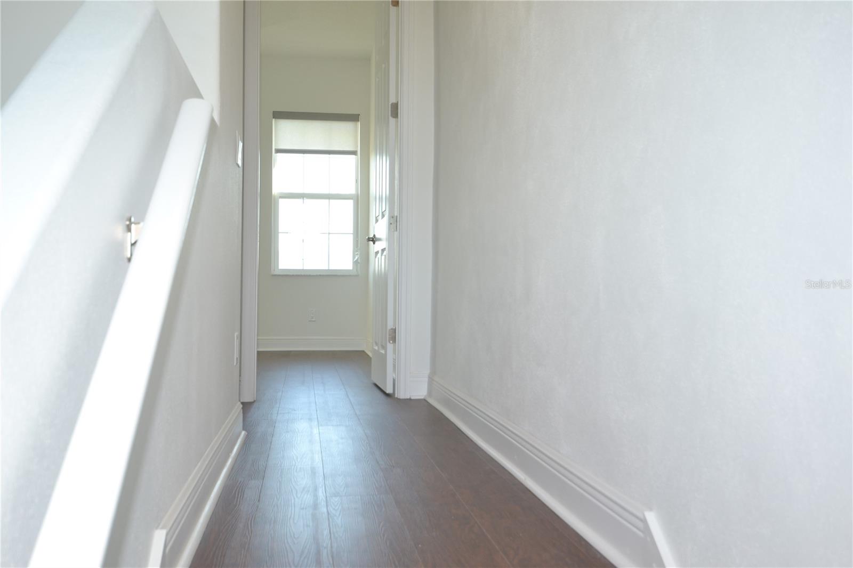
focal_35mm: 33
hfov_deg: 57.2
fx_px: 782
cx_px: 426
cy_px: 284
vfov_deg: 40.0
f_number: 4.5
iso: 400
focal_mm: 22
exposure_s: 1/60
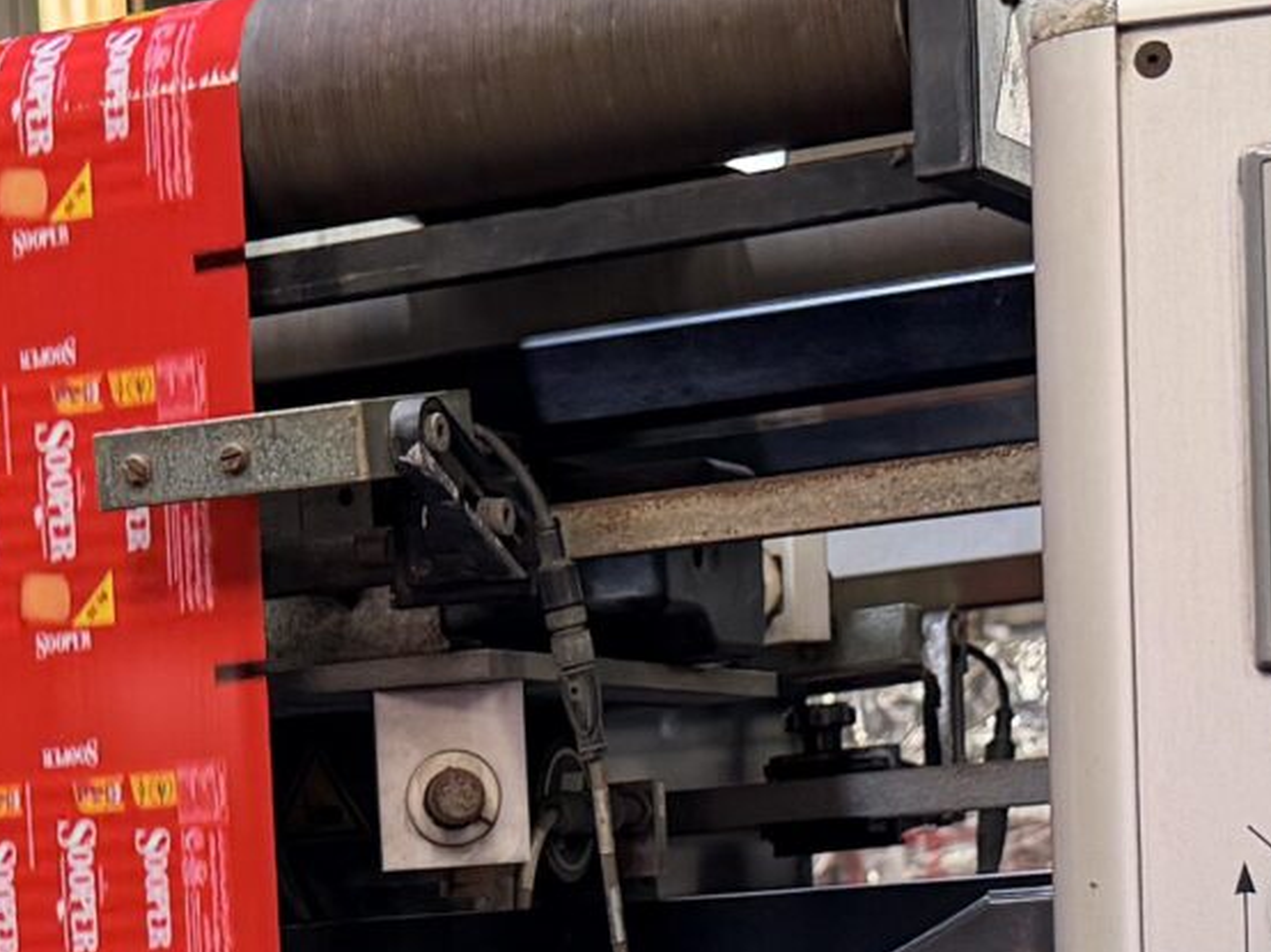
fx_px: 4074
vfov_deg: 12.7
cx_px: 131
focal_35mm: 111
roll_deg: +3.4
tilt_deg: -5.6
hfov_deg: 17.5
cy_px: 1374
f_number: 1.78
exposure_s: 1/100
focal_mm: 6.76
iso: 200
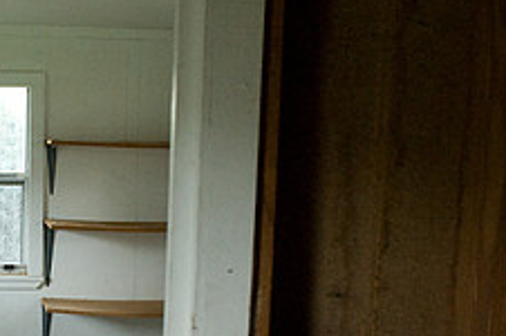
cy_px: 296
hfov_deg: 26.4
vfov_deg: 18.6
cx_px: -16
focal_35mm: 72
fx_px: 1011
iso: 3200
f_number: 4
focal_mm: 28
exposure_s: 1/60
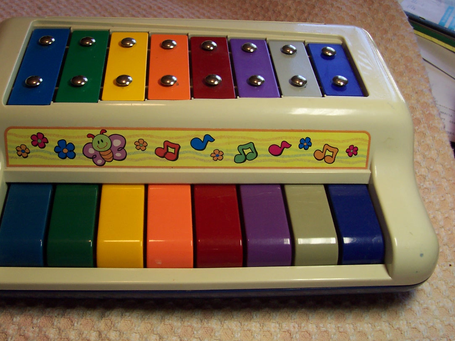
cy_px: 161
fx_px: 539
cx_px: 205
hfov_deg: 45.7
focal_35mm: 41
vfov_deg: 35.1
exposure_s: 1/60
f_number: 2.8
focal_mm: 5.6
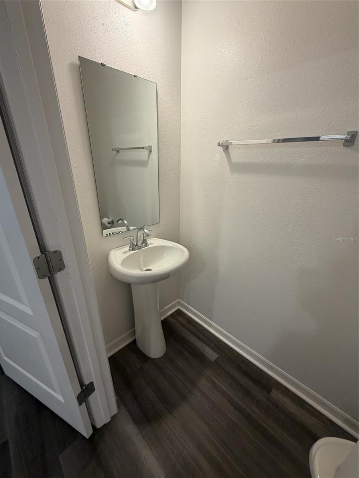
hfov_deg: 85.7
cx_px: 180
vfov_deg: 102.1
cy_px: 239
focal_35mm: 14
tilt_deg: -21.9
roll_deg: -1.1
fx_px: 194
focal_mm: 2.22
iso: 250
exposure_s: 1/120
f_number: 2.2
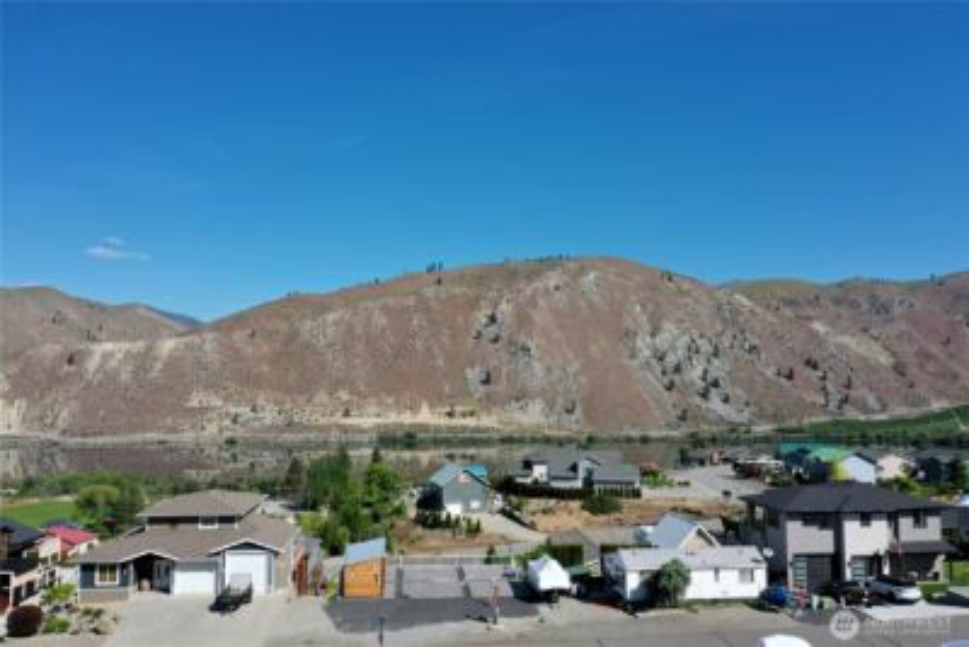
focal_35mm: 28
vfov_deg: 46.4
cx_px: 484
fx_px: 754
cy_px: 324
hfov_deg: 65.5
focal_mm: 10.26
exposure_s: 1/640
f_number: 6.3
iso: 100
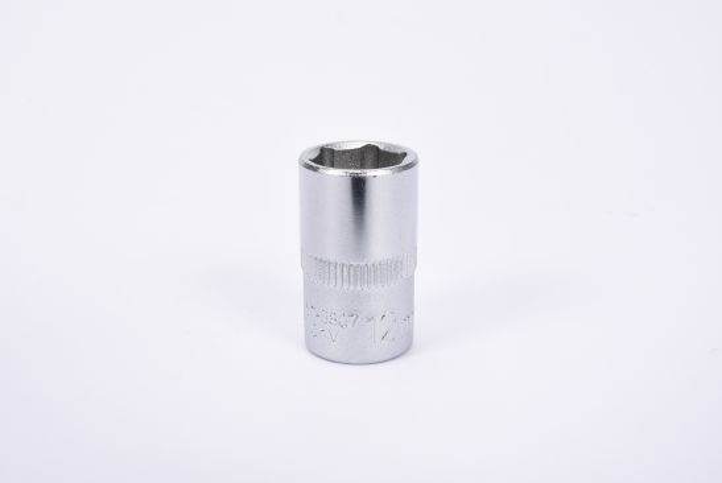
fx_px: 1506
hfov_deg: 27.0
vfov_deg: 18.2
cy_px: 242
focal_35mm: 75
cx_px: 361
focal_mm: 50
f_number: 16
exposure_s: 1/125
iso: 250
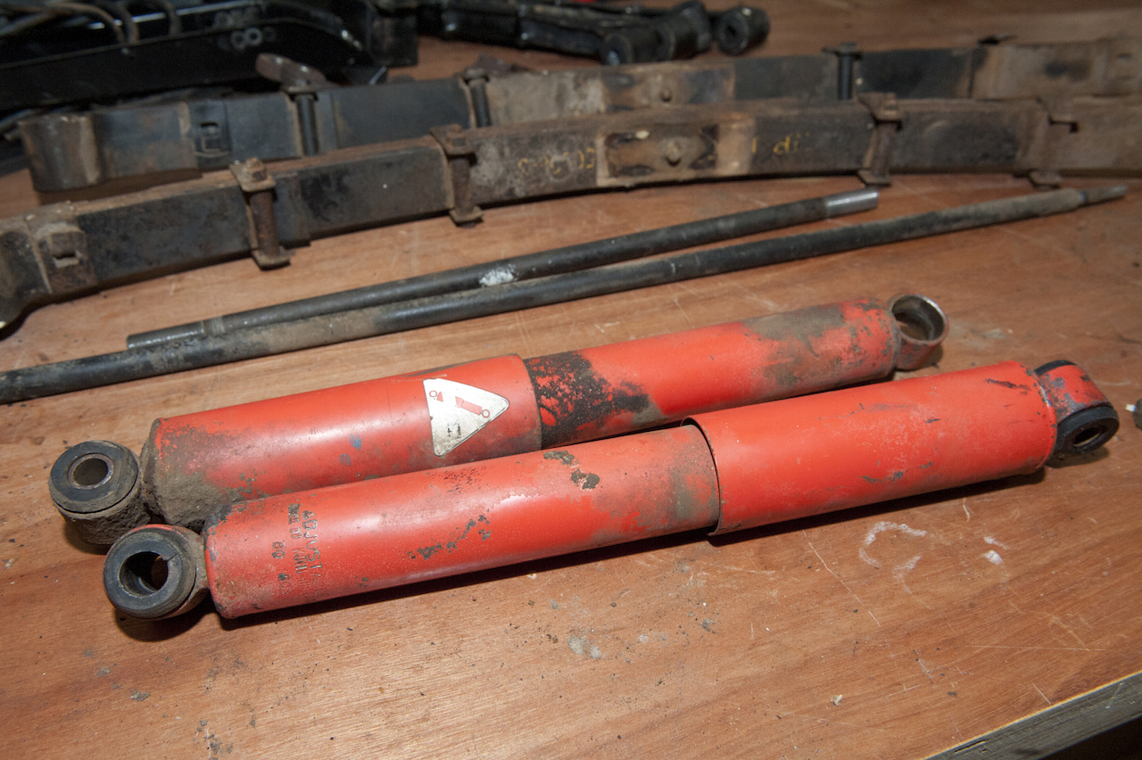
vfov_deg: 42.3
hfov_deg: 60.3
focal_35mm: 31
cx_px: 571
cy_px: 380
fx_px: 983
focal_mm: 31
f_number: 9
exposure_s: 1/160
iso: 3200
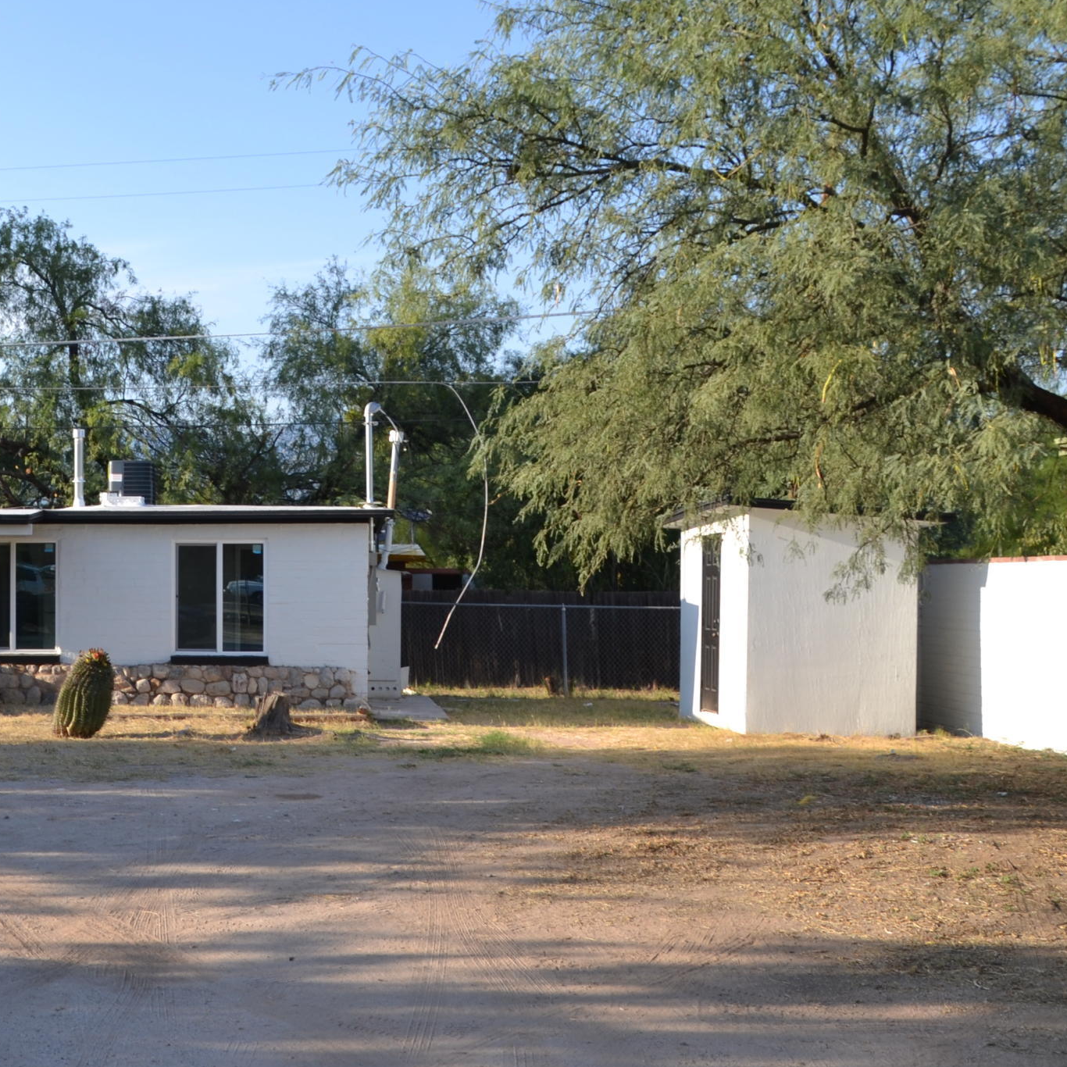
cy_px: 541
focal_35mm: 56
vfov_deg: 30.6
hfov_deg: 29.0
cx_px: 60
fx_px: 1953
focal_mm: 20
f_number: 7.1
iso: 100
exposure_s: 1/200
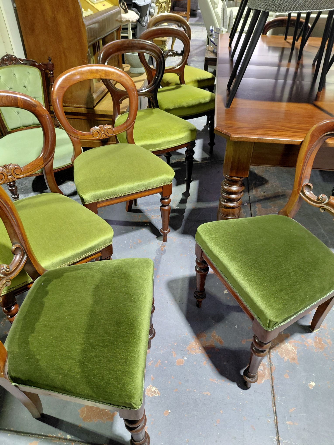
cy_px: 222
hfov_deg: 54.9
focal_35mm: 25
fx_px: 322
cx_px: 167
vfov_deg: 69.4
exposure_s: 1/50.1
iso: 250
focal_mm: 4.69
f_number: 1.8
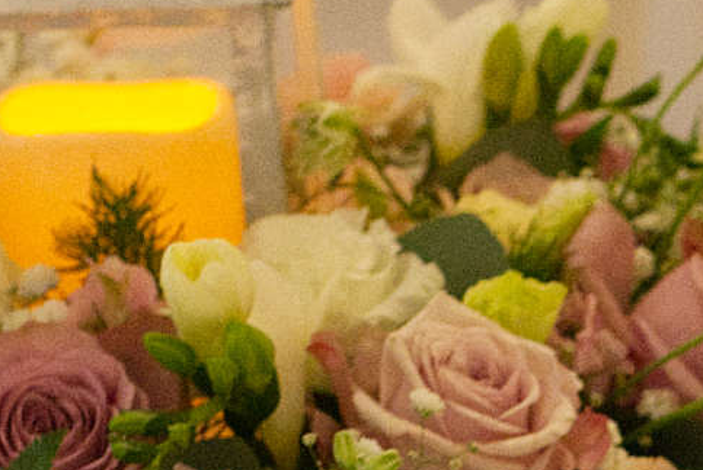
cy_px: 1076
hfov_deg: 7.4
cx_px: 1129
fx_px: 5308
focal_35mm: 272
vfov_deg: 4.9
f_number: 4
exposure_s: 1/125
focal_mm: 35
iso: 3200
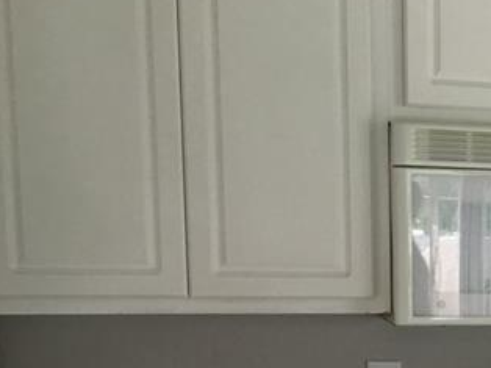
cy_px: 376
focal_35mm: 74
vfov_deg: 19.3
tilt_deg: -8.0
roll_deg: -0.6
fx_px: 1049
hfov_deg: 23.9
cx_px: 596
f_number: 2.2
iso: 80
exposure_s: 1/30
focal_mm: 4.15
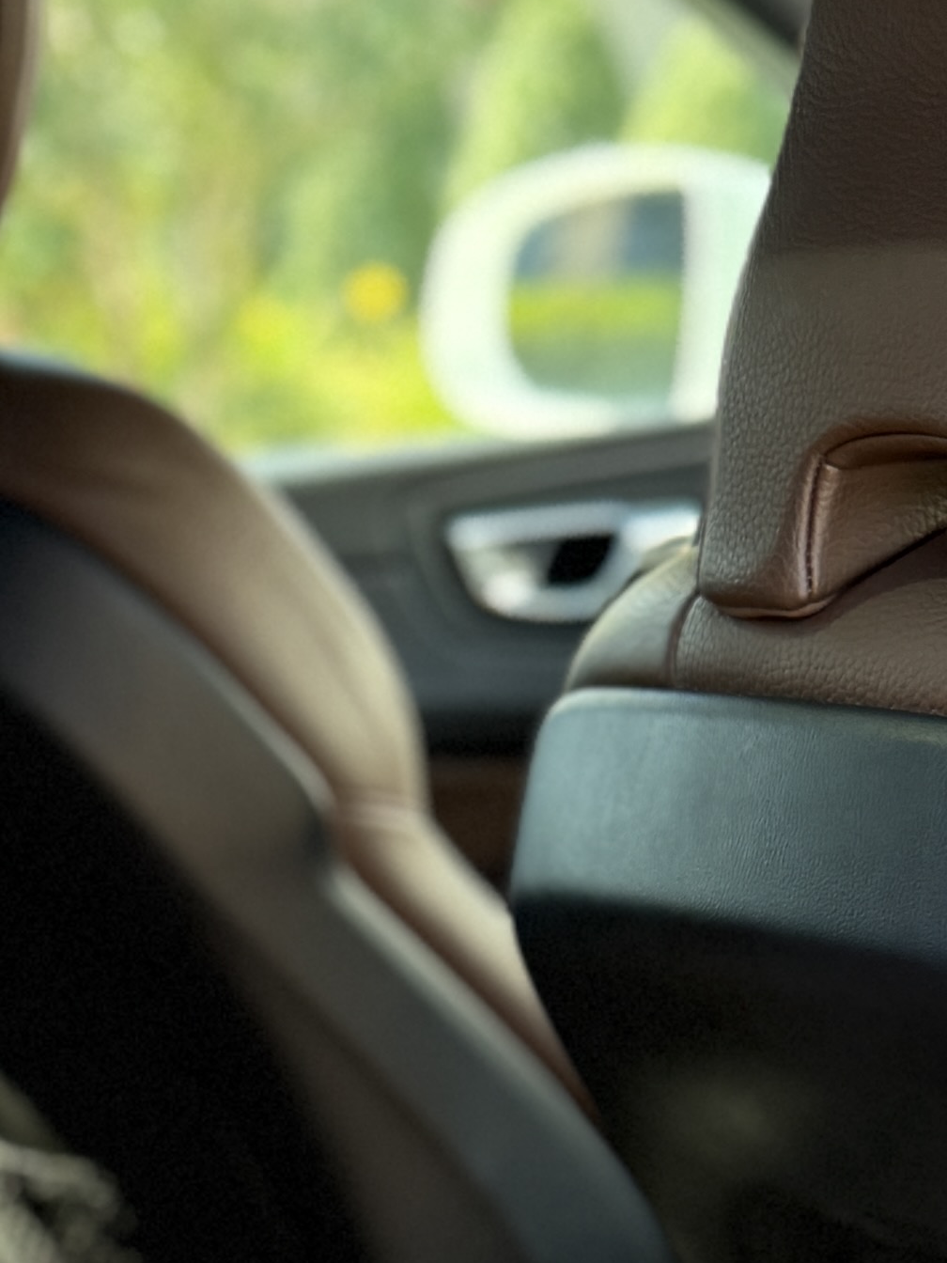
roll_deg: +1.3
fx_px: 3721
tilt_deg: -24.8
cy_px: 1982
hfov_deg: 14.5
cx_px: 569
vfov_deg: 17.1
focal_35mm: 102
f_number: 1.78
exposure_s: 1/243
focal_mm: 6.76
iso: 200
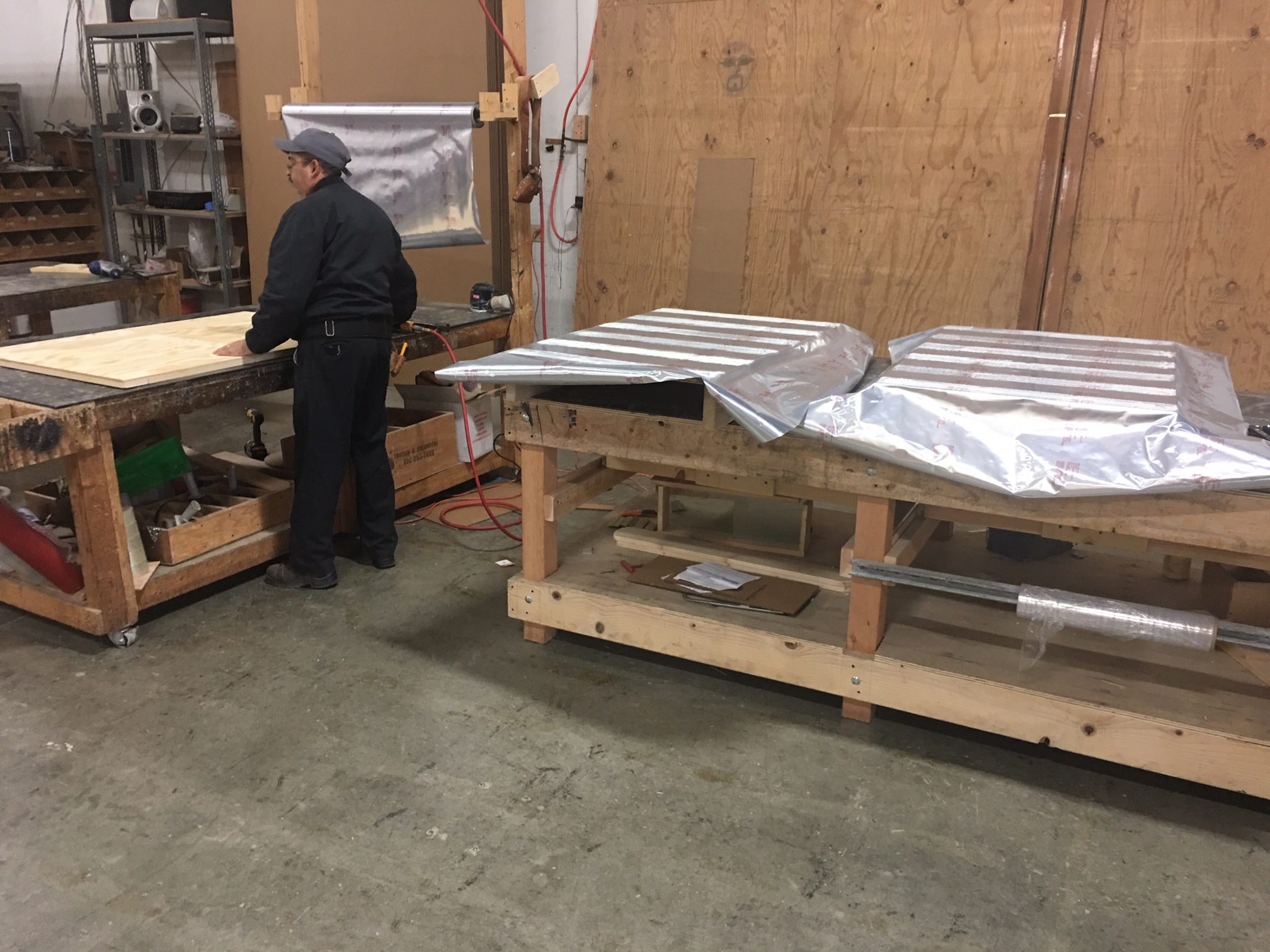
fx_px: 1064
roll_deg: -1.6
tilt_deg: -16.6
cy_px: 476
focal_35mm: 29
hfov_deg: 61.7
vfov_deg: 48.2
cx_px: 635
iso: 80
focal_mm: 4.15
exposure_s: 1/15
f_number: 2.2
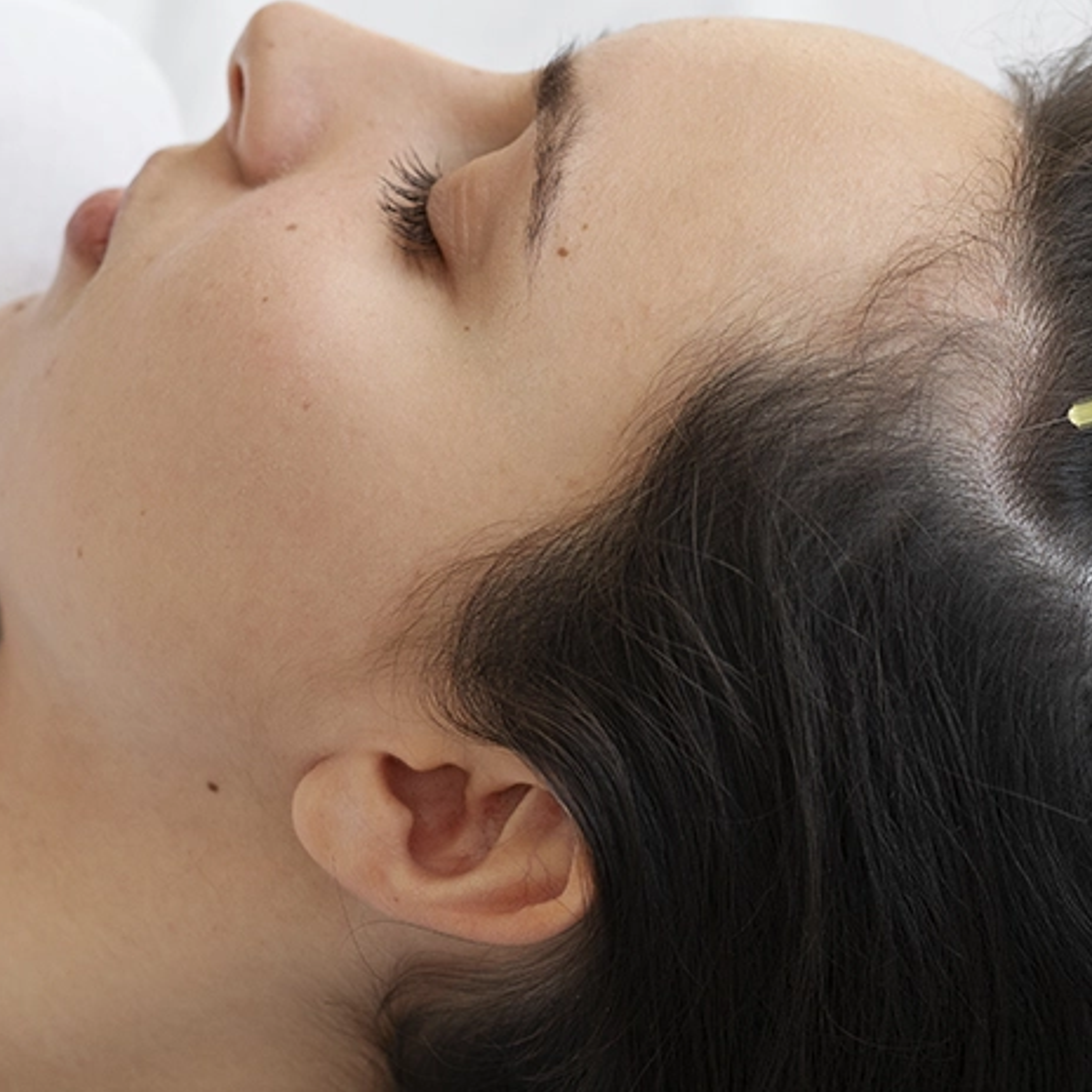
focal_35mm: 108
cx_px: 806
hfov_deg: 16.1
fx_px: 3855
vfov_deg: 16.1
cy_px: 624
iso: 640
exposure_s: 1/640
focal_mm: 50
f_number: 4.5
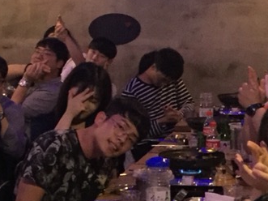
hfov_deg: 16.6
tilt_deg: -4.9
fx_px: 905
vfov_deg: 12.7
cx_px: 23
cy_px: 86
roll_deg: +1.8
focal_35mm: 117
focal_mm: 4.15
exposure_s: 1/15
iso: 400
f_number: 2.2
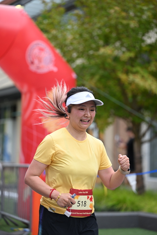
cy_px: 118
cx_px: 78
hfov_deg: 13.4
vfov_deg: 20.0
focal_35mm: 102
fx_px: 667
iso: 640
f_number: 2.8
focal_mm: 102
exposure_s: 1/2000
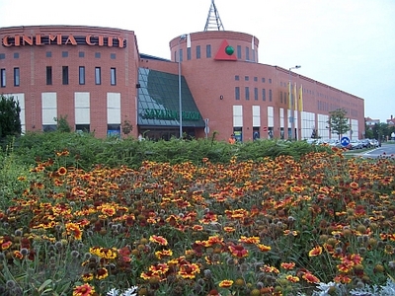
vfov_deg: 41.8
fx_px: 388
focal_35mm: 34
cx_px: 198
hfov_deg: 54.0
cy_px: 148
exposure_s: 1/250
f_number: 2.7
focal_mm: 5.6
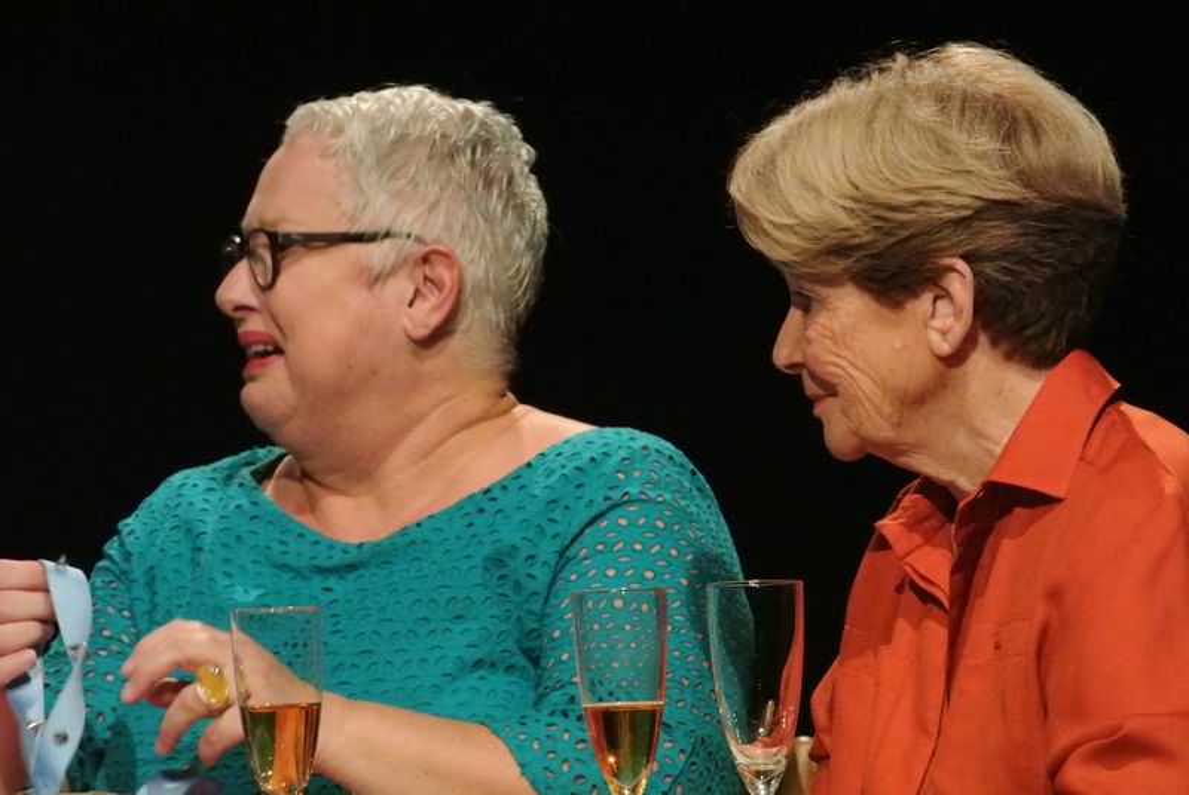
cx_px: 594
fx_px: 9818
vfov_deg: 4.6
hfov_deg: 6.9
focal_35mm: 297
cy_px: 398
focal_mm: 110
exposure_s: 1/80
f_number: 7.1
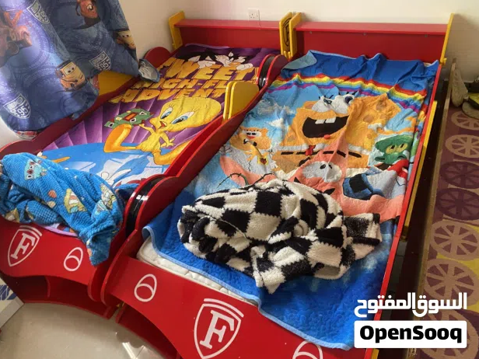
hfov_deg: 65.3
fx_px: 374
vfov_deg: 51.4
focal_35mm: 27
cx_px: 237
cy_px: 180
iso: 250
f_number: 1.8
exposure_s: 1/60
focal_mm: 4.25
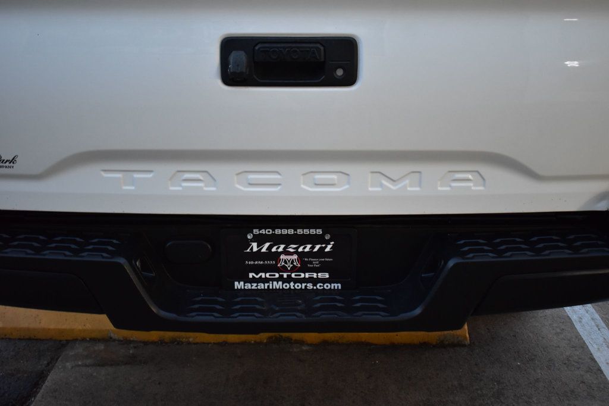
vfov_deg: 31.9
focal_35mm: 42
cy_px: 203
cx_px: 304
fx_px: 710
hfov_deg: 46.4
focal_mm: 28
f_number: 4.2
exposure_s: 1/10
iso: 1600
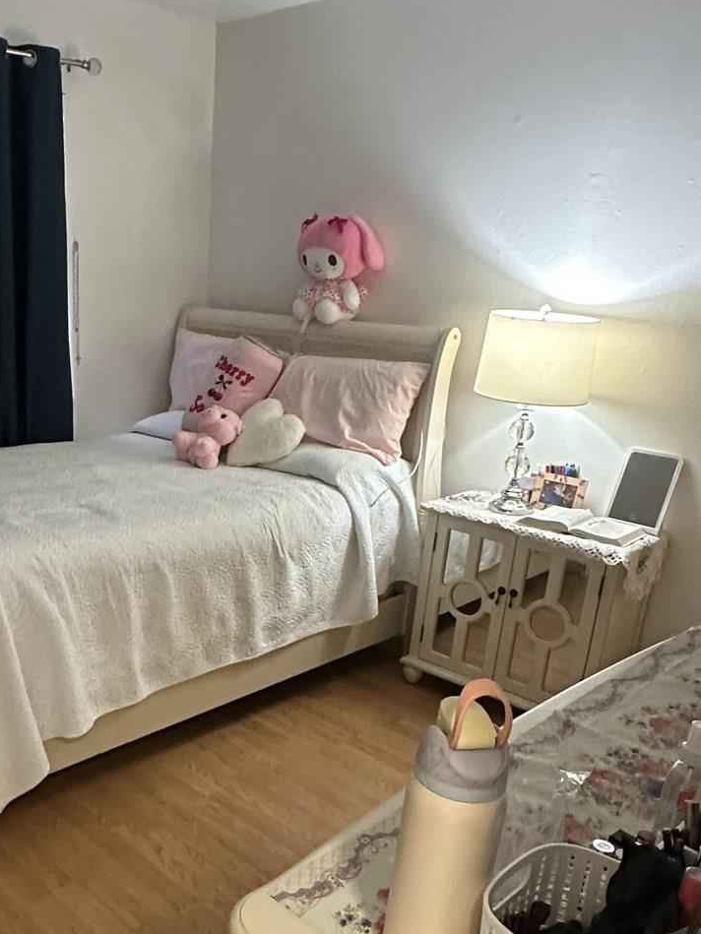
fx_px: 918
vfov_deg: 53.4
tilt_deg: -18.3
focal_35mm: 34
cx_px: 182
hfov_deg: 40.7
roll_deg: -3.5
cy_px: 580
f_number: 2.2
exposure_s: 1/60
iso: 800
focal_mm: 2.22
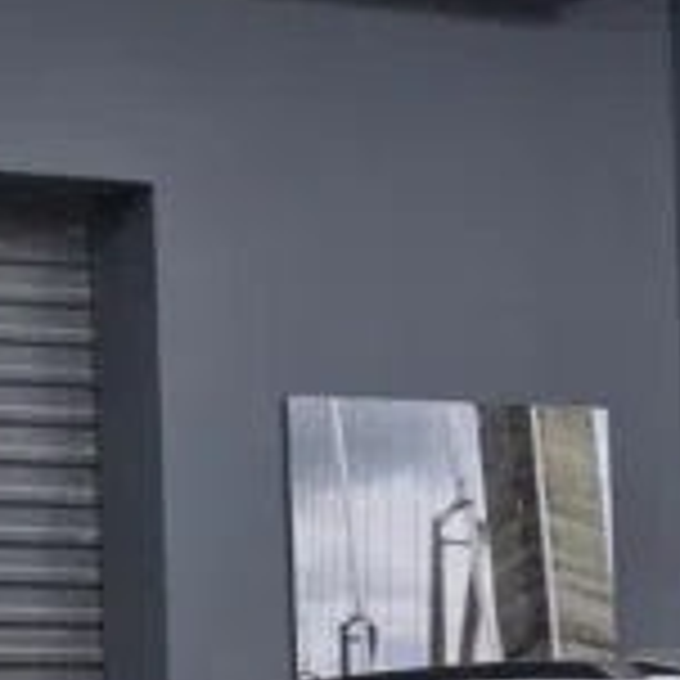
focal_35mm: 258
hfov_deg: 6.6
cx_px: 1184
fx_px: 5734
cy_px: 968
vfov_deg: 6.7
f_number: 2.4
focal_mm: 7.9
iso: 64
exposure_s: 1/50
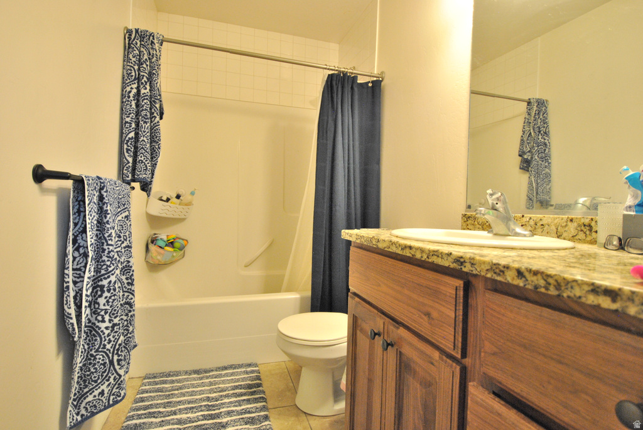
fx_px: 322
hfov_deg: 89.9
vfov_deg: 67.5
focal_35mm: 18
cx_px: 322
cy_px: 215
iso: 720
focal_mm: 12
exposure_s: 1/30
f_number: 3.8
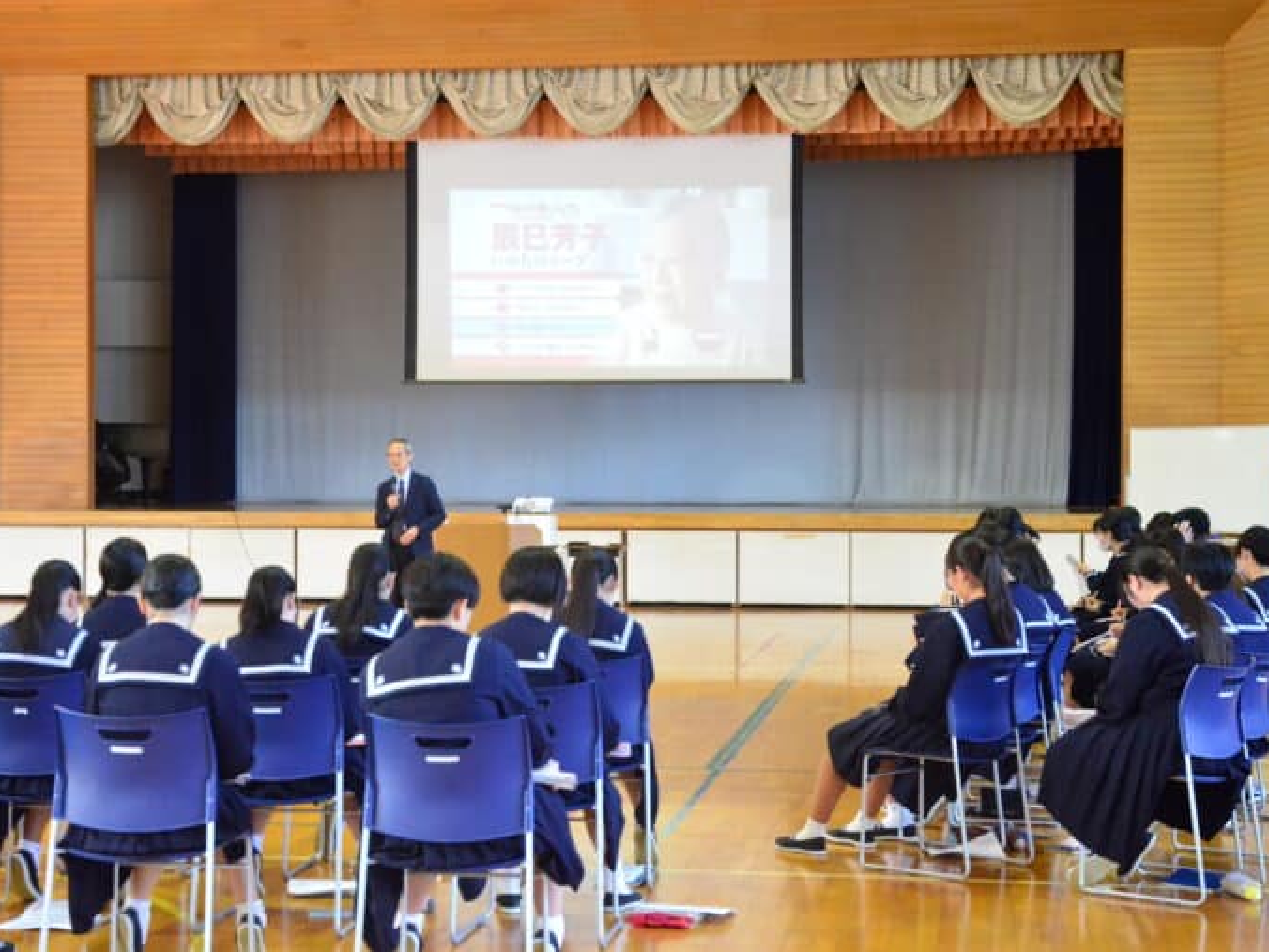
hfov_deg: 27.0
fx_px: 2639
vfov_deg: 20.4
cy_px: 476
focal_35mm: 72
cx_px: 565
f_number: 5.6
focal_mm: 44
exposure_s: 1/125
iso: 5000
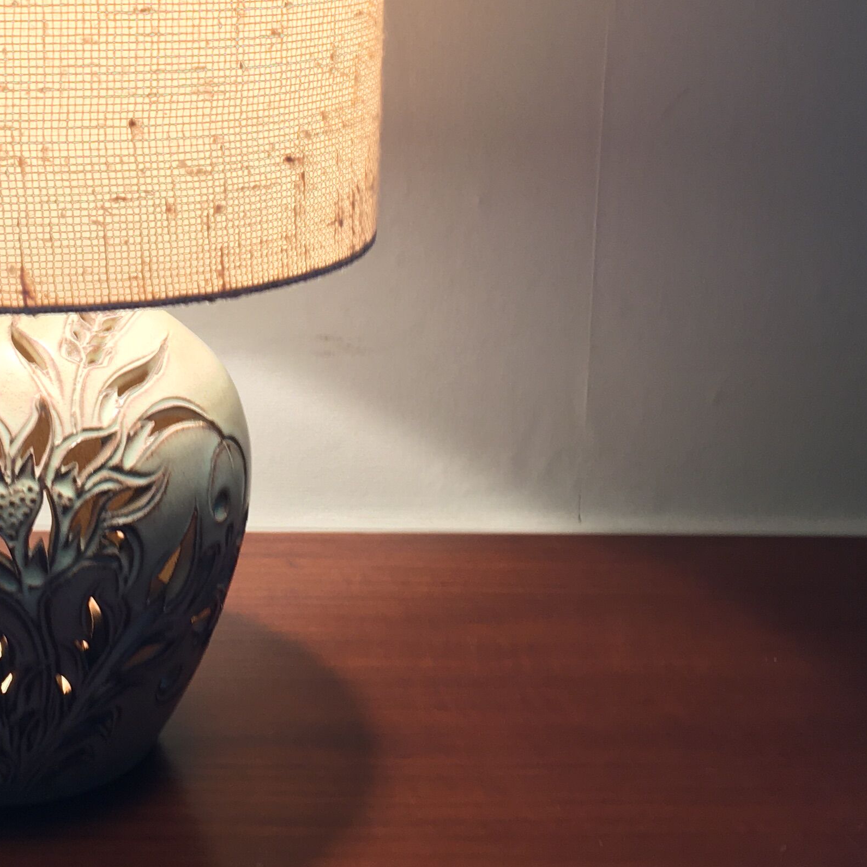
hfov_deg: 26.2
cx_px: 215
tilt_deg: -10.0
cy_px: 198
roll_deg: -1.0
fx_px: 1842
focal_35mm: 65
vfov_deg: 26.1
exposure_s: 1/33
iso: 32
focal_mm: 4.15
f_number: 2.2
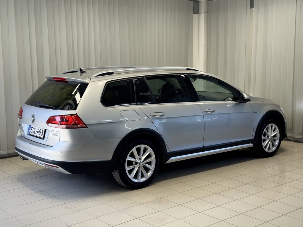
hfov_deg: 39.7
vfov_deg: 30.3
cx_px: 152
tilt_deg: -7.0
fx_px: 420
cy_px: 114
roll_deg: +0.6
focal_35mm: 48
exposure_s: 1/121
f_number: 1.78
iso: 64
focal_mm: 6.76
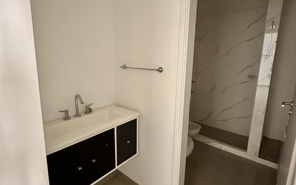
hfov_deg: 85.1
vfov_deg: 59.6
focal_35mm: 20
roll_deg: -1.2
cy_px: 86
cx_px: 147
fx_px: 161
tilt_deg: -9.7
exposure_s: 1/60
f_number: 2.2
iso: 1000
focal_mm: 2.22
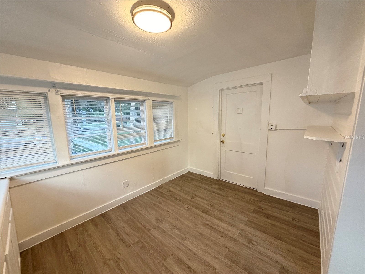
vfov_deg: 85.7
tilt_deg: -8.2
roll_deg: +2.1
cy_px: 137
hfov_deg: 102.1
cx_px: 182
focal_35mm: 14
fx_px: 148
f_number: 2.2
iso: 320
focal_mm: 2.22
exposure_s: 1/121
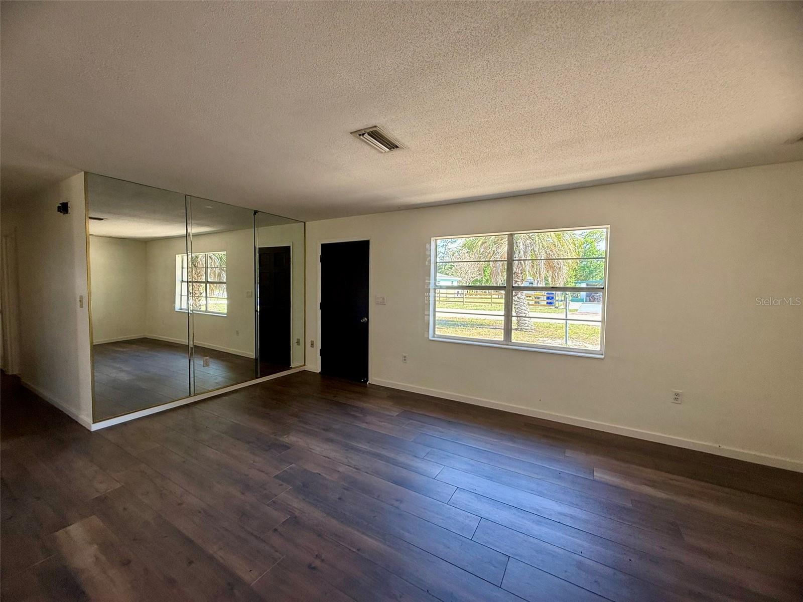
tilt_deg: -1.5
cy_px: 301
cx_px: 402
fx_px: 325
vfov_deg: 85.7
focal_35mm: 14
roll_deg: -1.3
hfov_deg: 102.1
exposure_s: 1/112
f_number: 2.2
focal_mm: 2.22
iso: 64
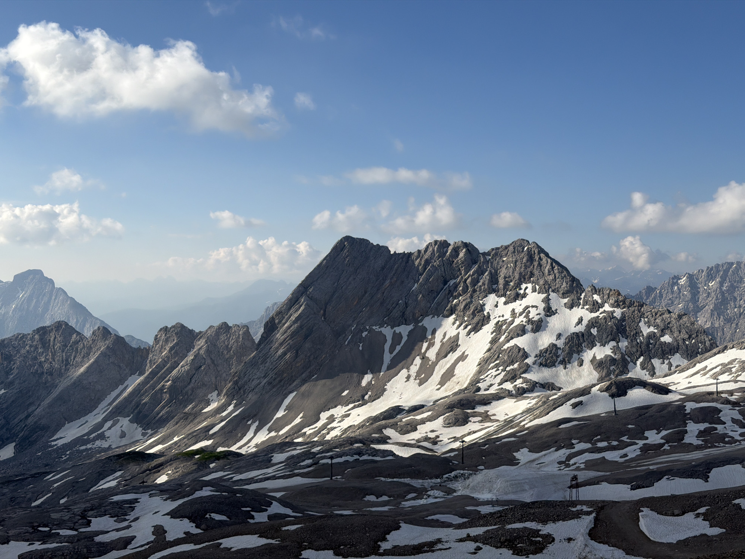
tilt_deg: +0.5
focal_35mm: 48
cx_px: 372
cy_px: 280
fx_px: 1033
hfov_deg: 39.7
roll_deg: -0.9
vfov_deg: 30.3
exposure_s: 1/7874
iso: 64
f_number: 1.78
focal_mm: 6.76
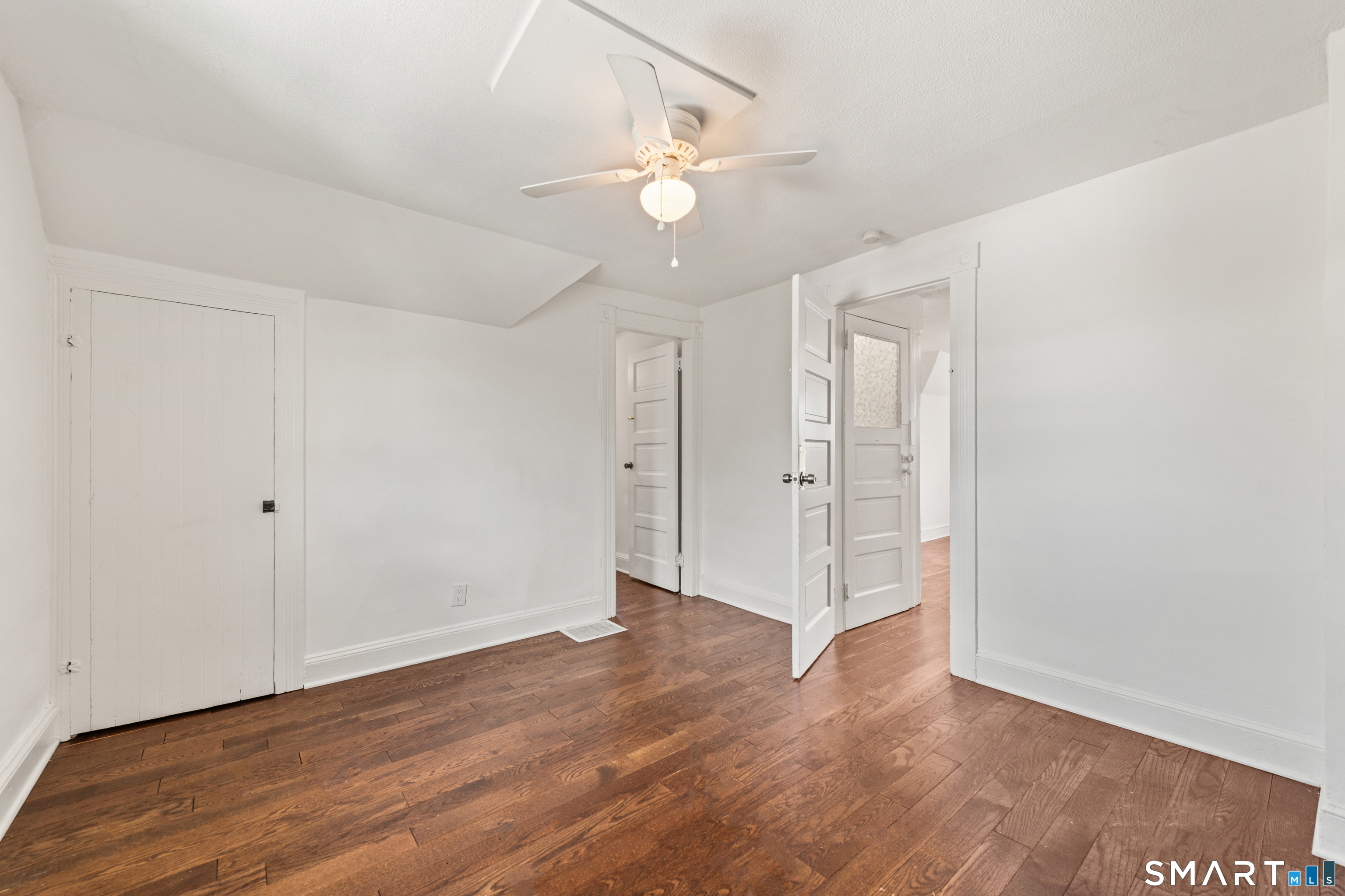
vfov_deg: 81.2
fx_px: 523
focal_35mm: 14
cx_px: 672
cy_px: 448
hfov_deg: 104.3
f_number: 8
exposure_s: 1
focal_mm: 14
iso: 250
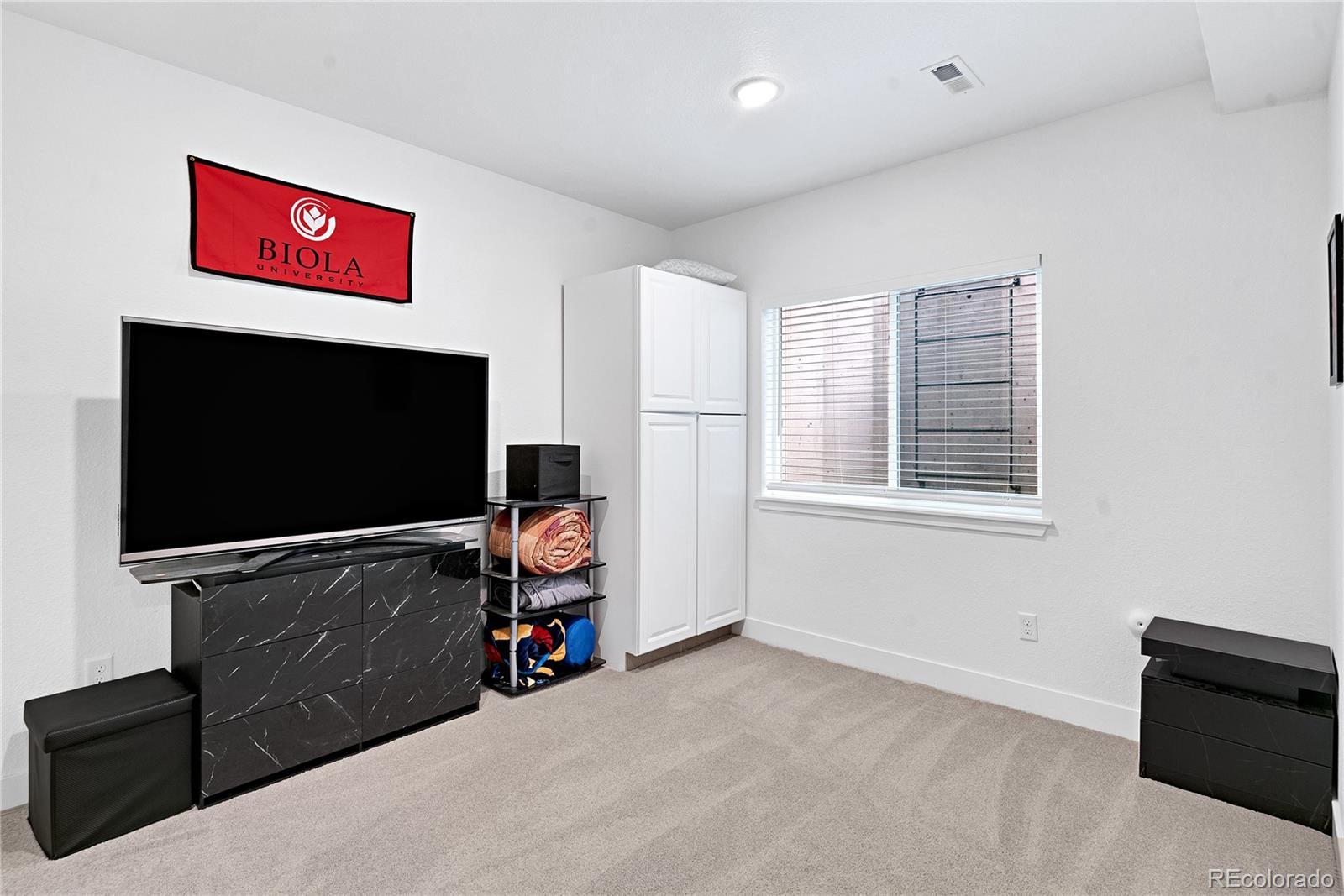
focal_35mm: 17
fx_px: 635
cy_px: 448
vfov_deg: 70.5
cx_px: 672
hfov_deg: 93.3
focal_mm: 17
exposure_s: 1/8
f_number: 8
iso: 320
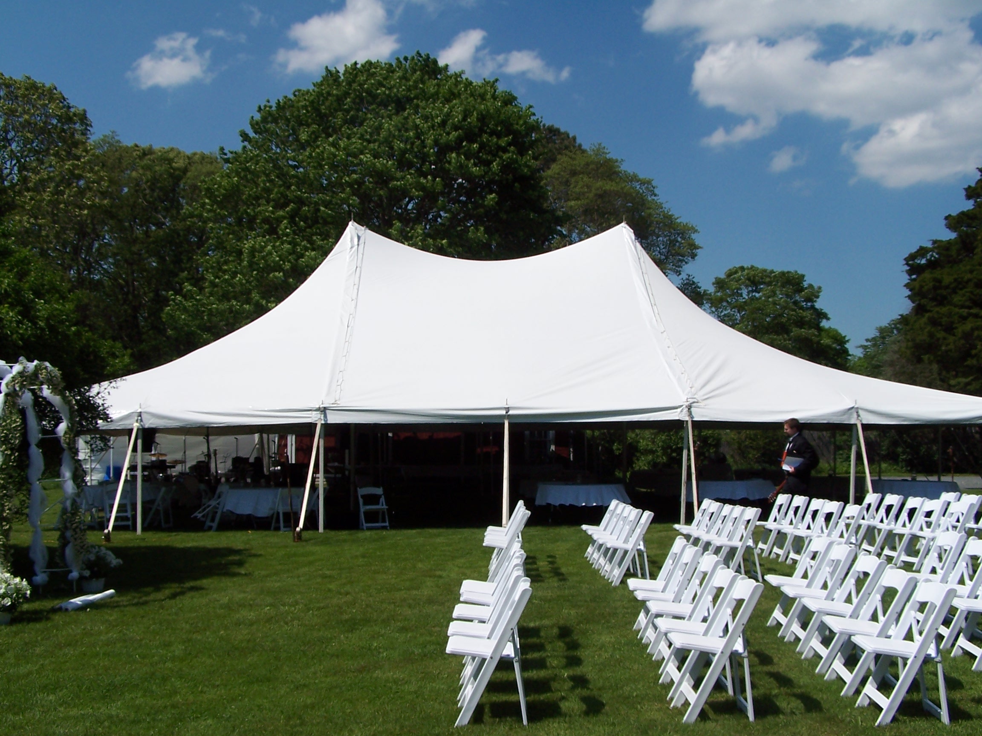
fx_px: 1078
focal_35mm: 38
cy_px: 368
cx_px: 491
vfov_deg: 37.7
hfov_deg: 49.0
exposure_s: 1/750
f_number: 5.6
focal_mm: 6.3
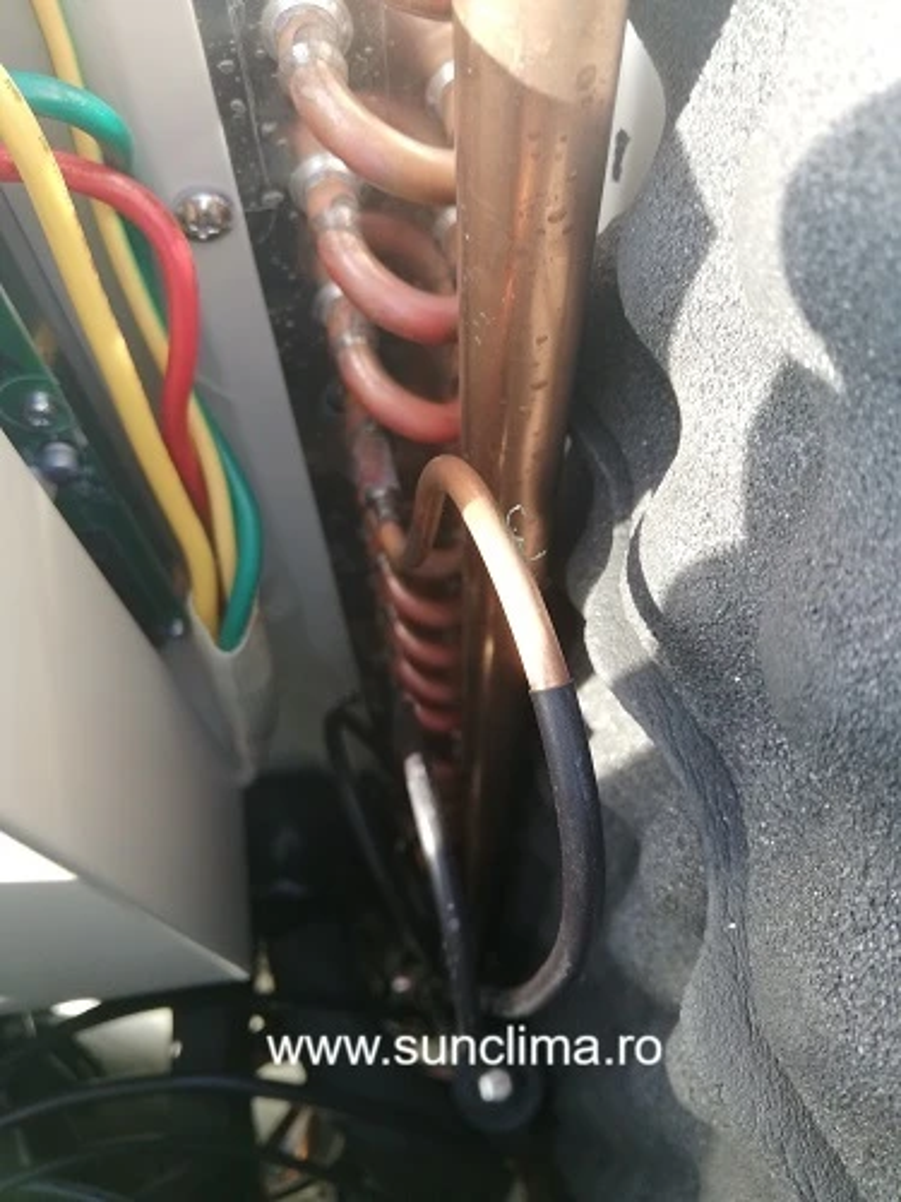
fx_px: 902
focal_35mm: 26
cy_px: 601
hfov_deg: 53.1
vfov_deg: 67.3
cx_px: 450
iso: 64
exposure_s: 1/60
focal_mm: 3.81
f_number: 2.2
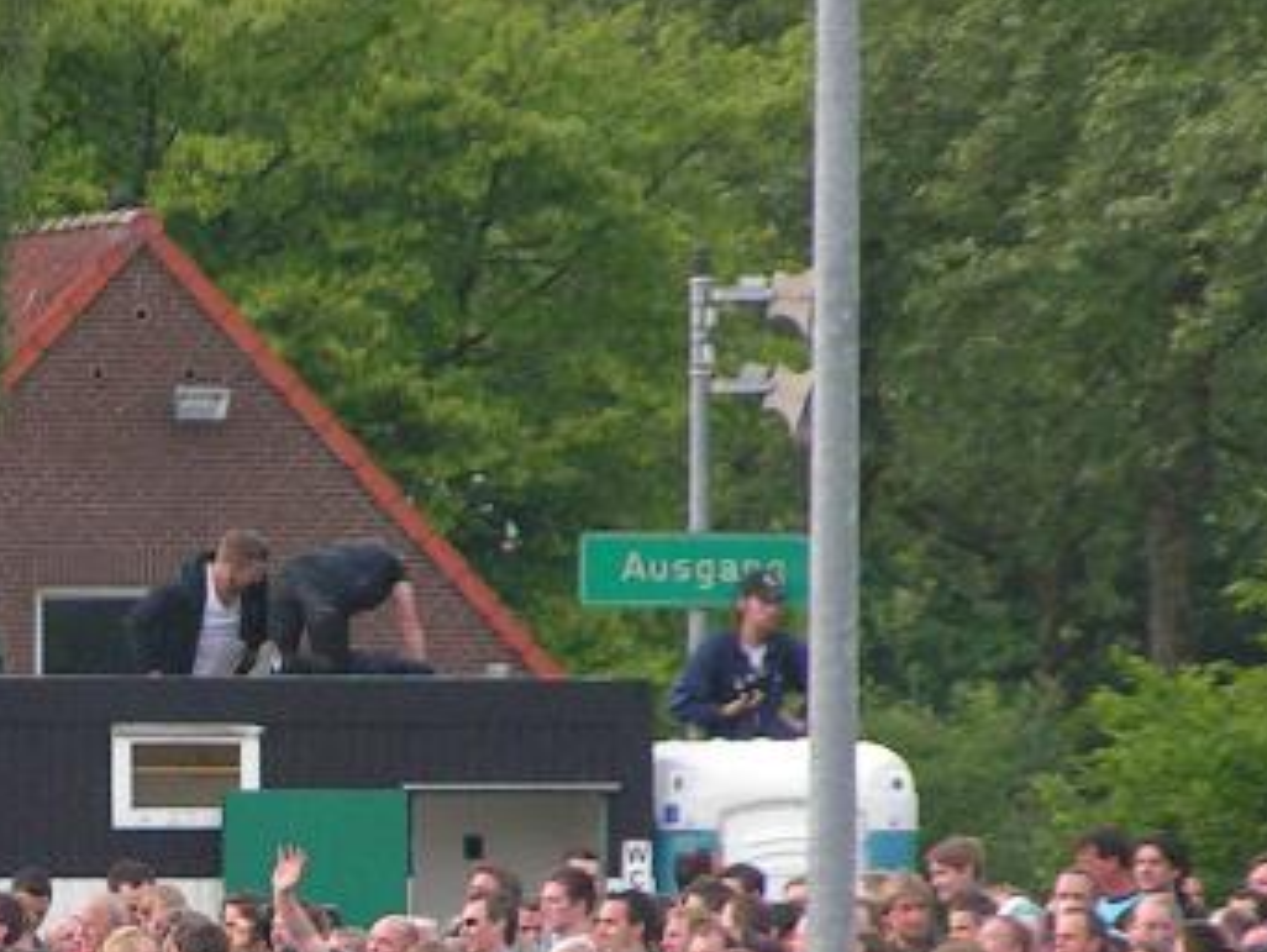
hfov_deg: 3.1
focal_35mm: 633
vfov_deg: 2.4
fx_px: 23185
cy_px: 748
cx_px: -11
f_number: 3.5
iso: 160
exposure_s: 1/400
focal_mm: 41.4
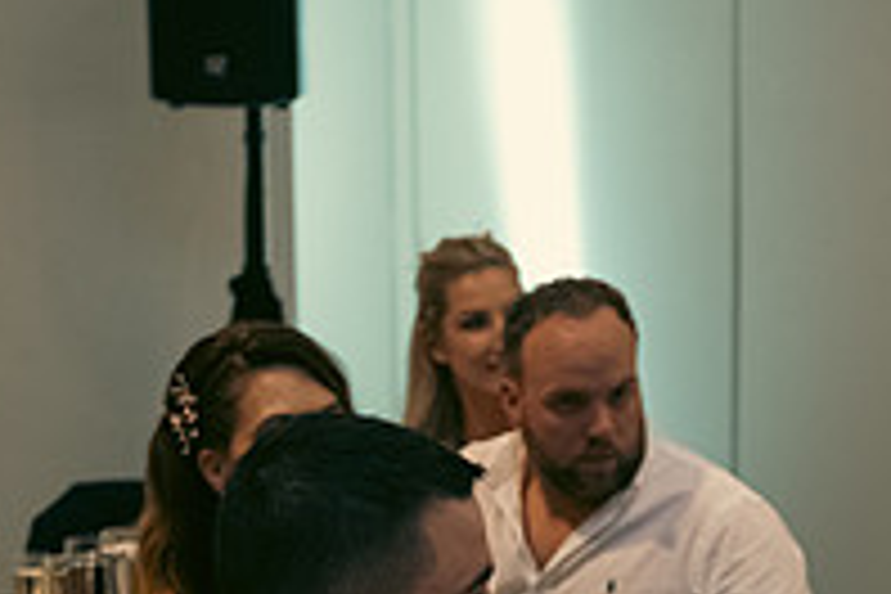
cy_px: 785
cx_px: 662
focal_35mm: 152
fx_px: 3762
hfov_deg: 13.5
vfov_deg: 8.9
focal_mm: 52
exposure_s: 1/160
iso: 2000
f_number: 3.5
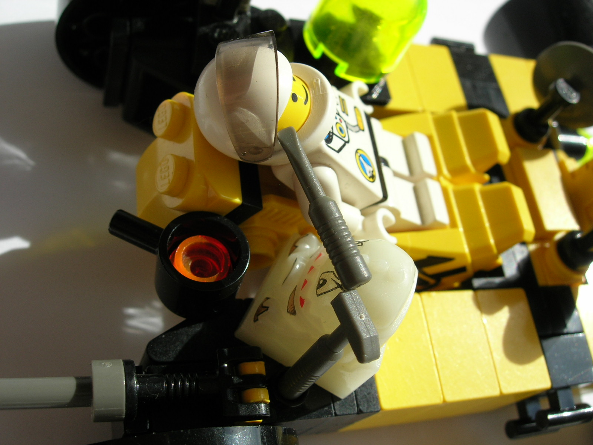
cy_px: 222
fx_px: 651
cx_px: 296
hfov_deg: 49.0
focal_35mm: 38
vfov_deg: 37.7
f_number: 4.8
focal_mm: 7.8
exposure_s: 1/397
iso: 64
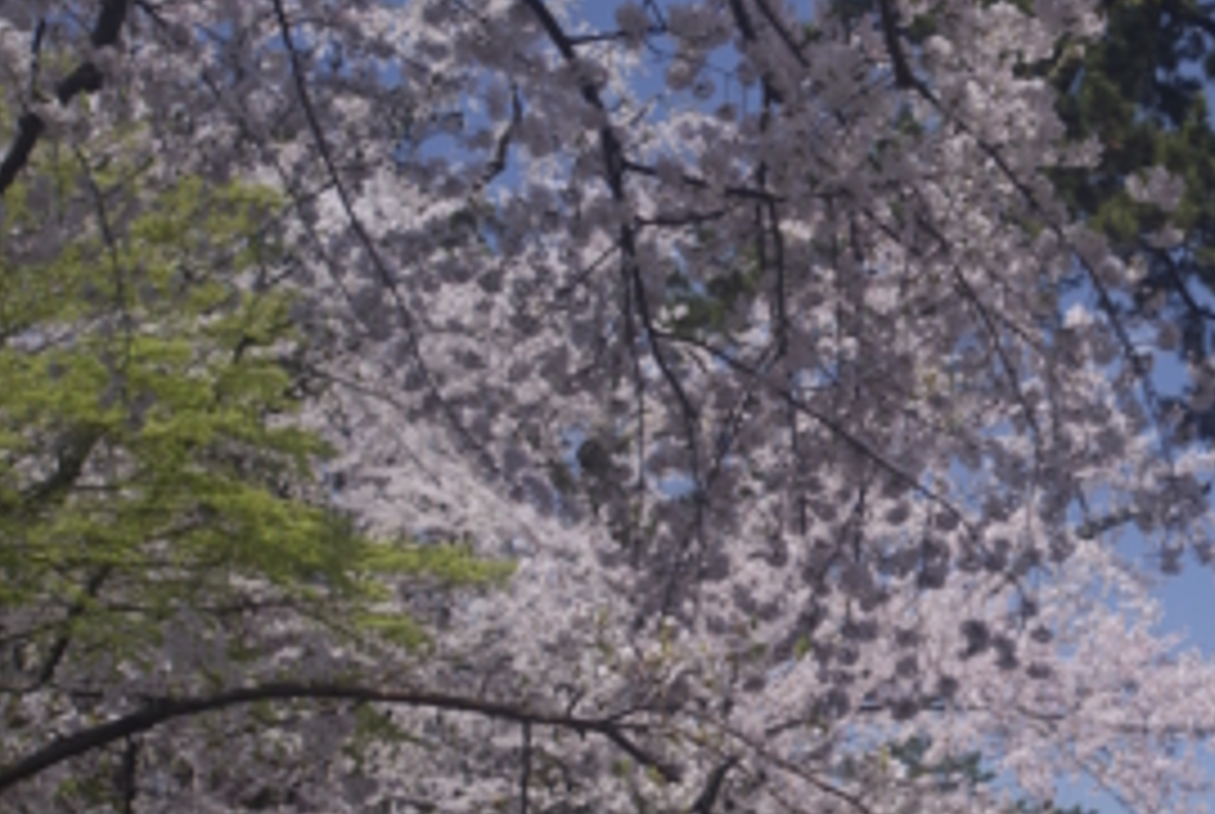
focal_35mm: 74
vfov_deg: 18.5
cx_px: 1053
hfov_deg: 26.5
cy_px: 432
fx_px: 2502
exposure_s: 1/125
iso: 200
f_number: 10
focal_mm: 40
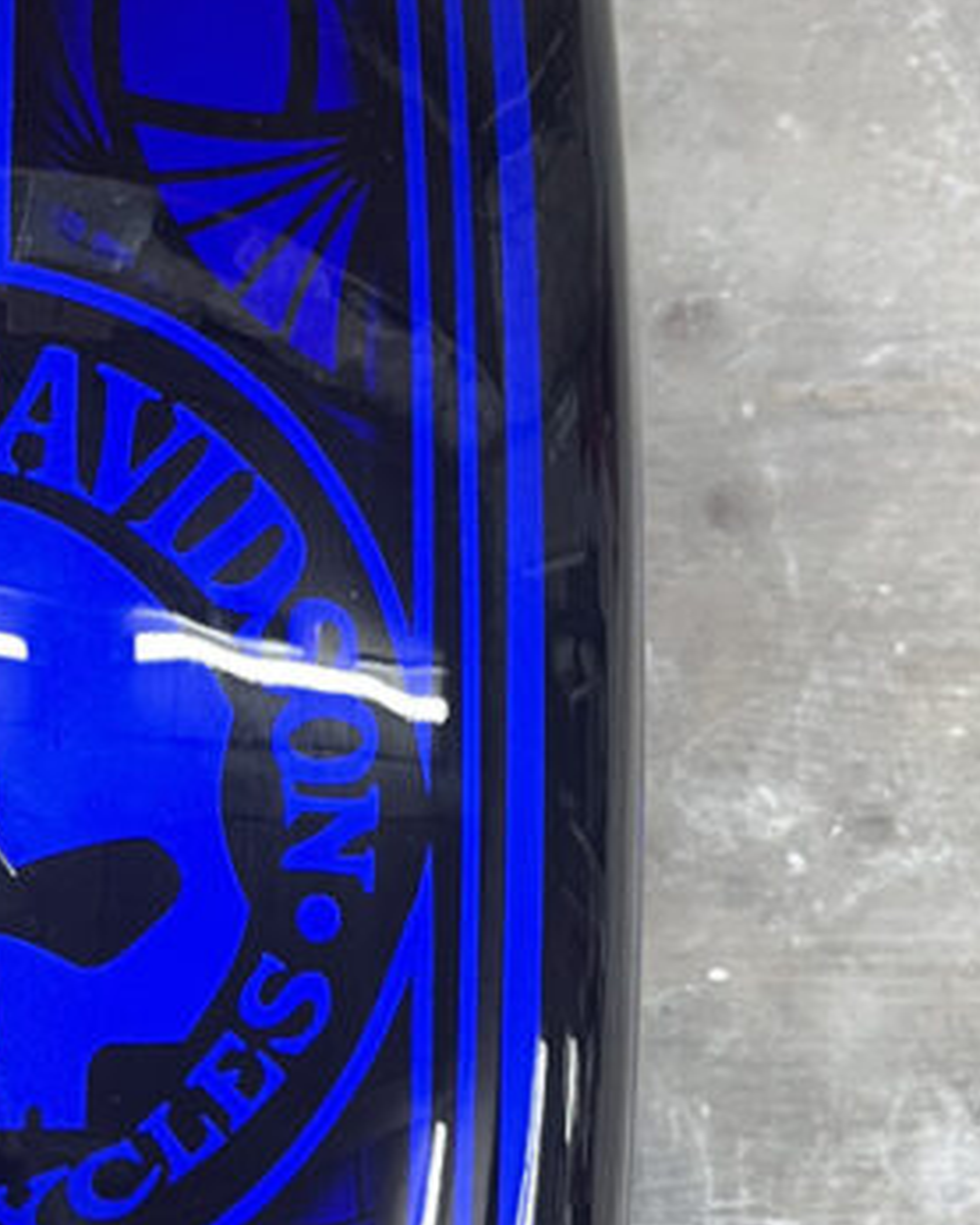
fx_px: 2718
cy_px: 836
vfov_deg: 25.2
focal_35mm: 75
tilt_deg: -82.2
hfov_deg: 19.5
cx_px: -134
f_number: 1.6
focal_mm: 5.1
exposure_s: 1/50
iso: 320
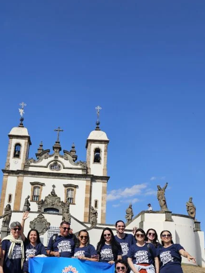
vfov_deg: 45.2
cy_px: 178
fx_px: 324
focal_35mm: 41
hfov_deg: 34.2
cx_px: 44
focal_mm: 6.3
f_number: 1.7
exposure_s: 1/763
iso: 10
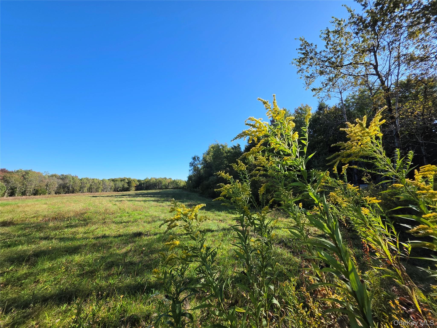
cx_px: 218
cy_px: 164
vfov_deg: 89.9
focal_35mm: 13
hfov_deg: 106.2
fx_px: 164
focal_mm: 2.2
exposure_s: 1/845
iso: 32
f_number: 1.9
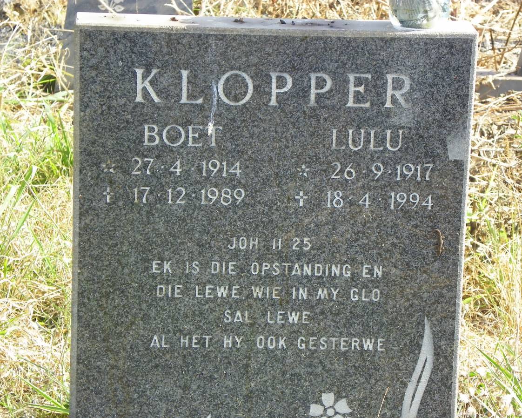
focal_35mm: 143
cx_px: 272
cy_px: 209
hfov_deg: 13.5
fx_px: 2210
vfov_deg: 10.8
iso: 64
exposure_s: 1/80
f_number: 4.5
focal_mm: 24.3
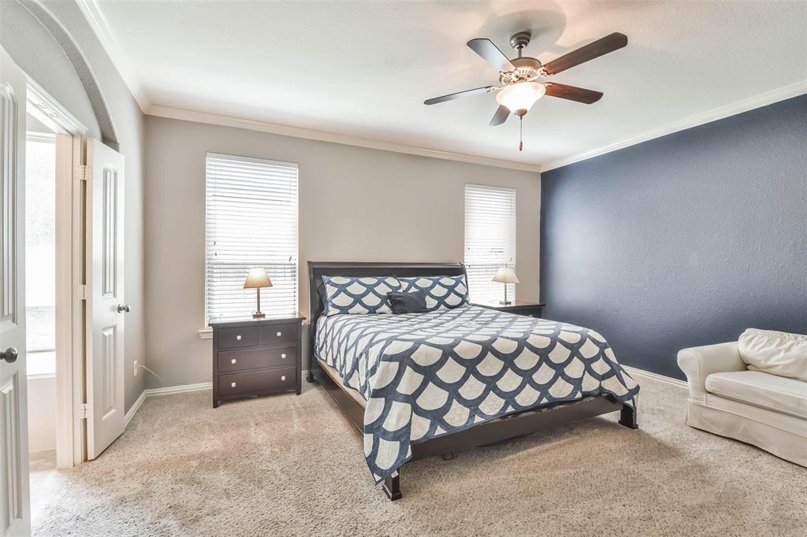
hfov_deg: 100.4
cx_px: 404
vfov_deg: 77.3
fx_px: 336
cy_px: 268
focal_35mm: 15
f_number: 8
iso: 400
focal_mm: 10
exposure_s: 1/8
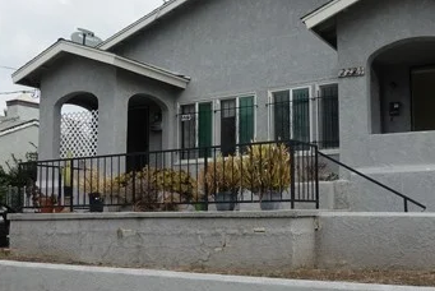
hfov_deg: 43.4
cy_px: 169
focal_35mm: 45
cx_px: 251
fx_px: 544
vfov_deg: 29.9
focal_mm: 8.8
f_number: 5.6
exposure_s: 1/500
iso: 125
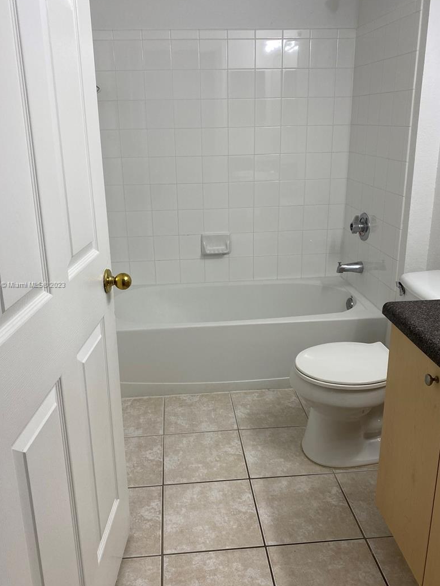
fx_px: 508
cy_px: 285
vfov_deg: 60.0
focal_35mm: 30
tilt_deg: -17.4
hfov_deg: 46.8
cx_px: 215
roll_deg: +1.6
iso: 64
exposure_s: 1/120
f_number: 1.8
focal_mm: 4.25
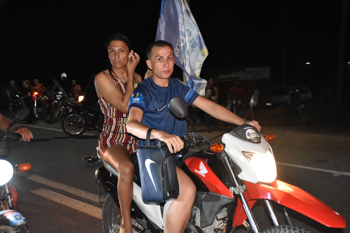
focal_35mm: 51
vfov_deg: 26.5
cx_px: 175
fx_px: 496
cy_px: 116
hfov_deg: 38.9
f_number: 4.2
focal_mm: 34
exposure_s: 1/100
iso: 3200
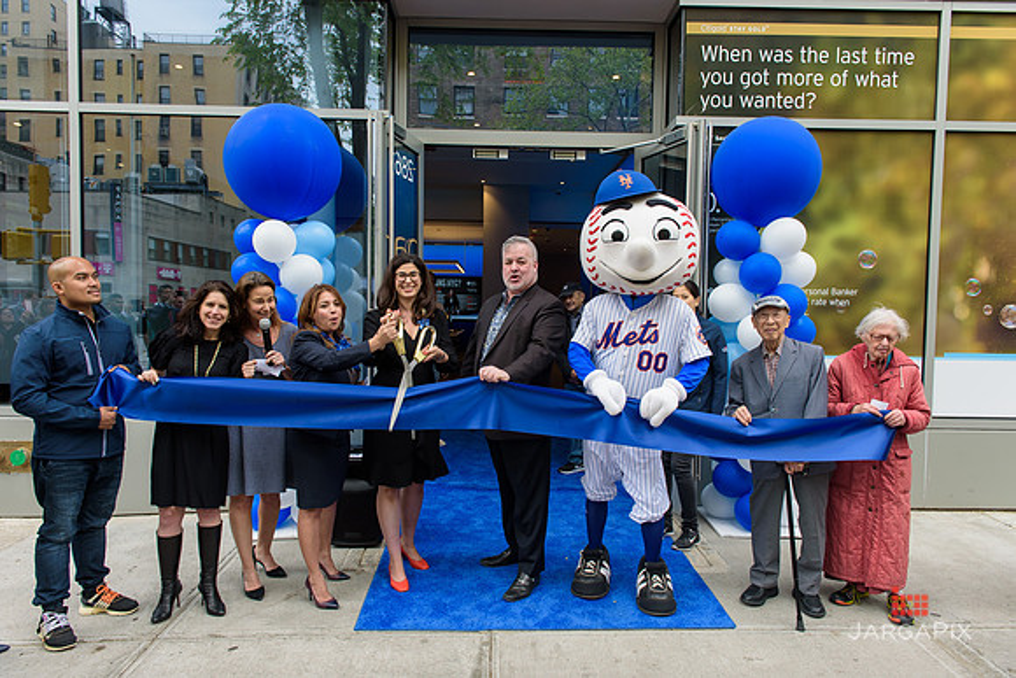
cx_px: 508
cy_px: 339
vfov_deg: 53.2
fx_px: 677
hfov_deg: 73.7
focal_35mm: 24
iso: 200
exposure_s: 1/250
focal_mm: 24
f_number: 5
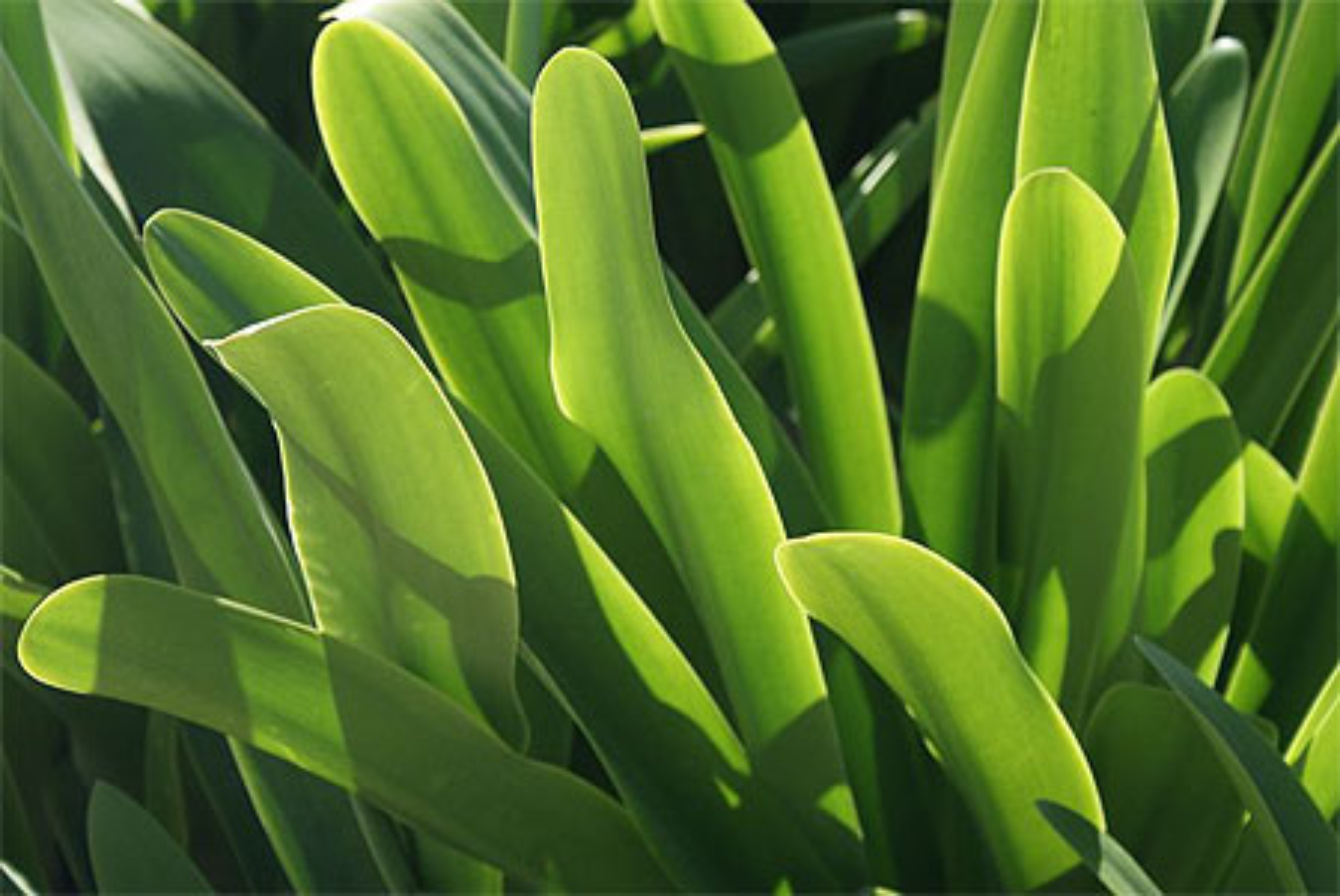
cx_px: 670
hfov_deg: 19.4
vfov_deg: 13.1
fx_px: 3912
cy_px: 448
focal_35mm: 105
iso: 100
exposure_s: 1/125
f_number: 8
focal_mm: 70
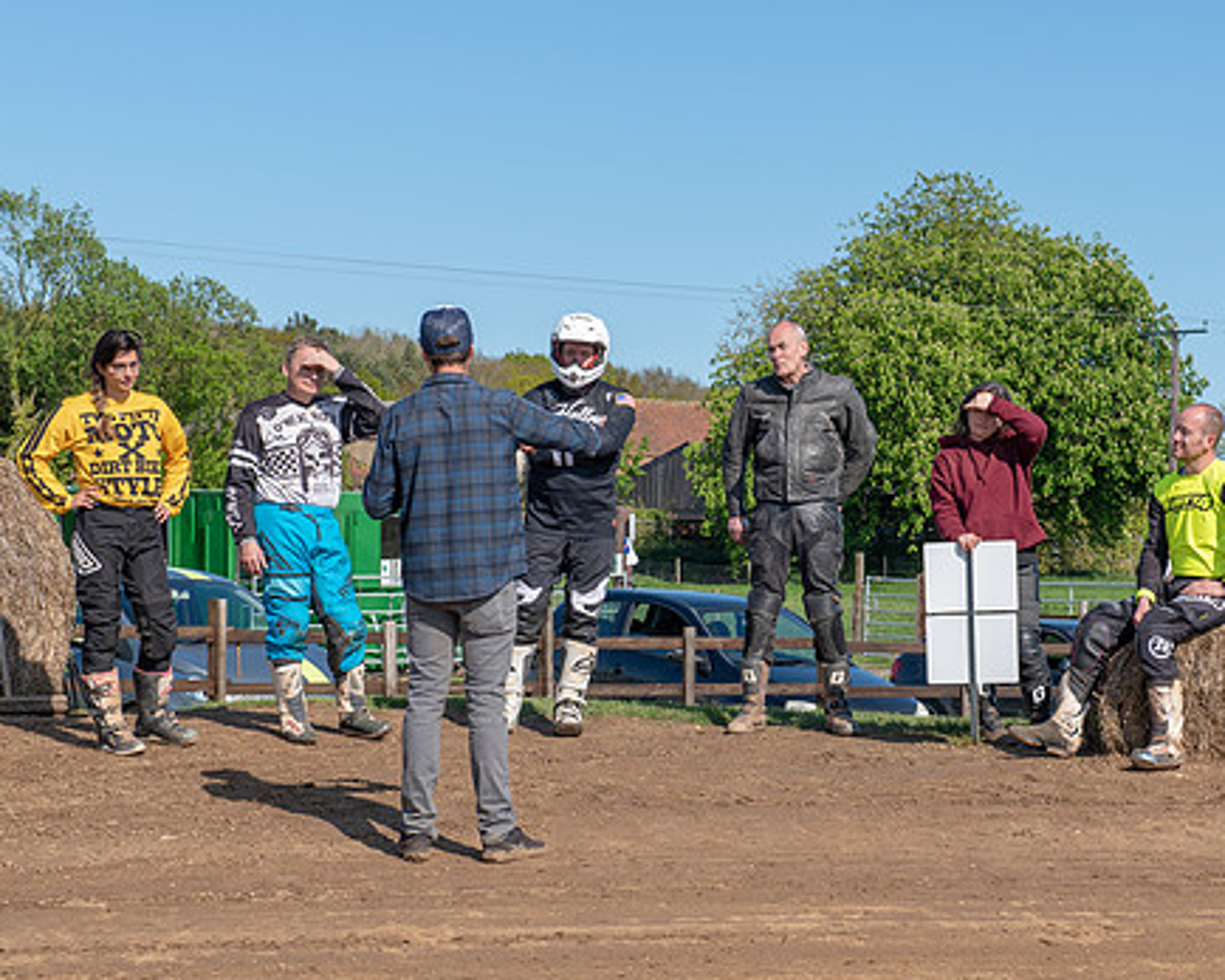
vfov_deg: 16.4
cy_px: 566
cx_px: 759
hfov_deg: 20.3
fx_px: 3407
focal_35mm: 94
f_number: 8
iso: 100
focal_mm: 70
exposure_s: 1/250
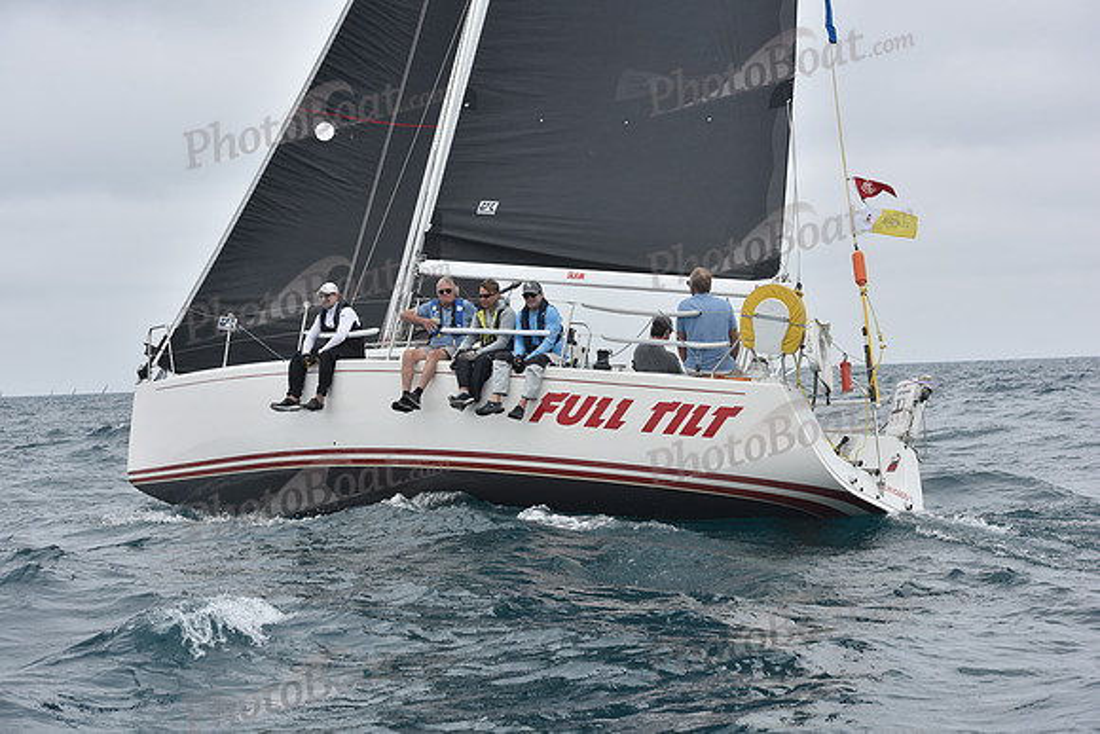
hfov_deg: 28.8
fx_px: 2139
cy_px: 367
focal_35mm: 70
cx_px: 550
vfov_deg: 19.5
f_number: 8
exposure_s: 1/800
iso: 250
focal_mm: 70
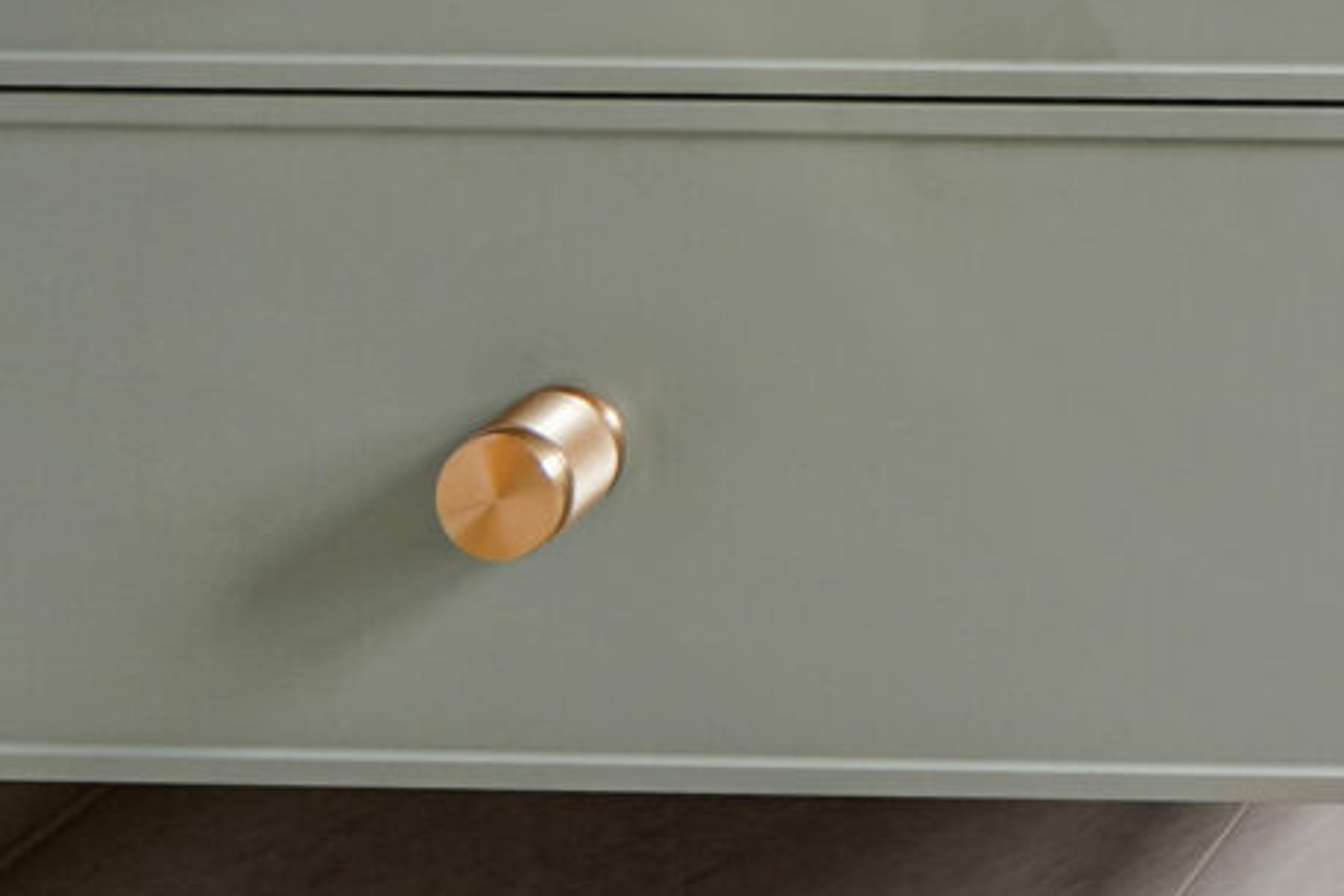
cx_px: 2928
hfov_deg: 17.1
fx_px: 2501
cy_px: -1395
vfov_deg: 13.3
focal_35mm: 67
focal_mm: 12
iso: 125
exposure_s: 3.2
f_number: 8
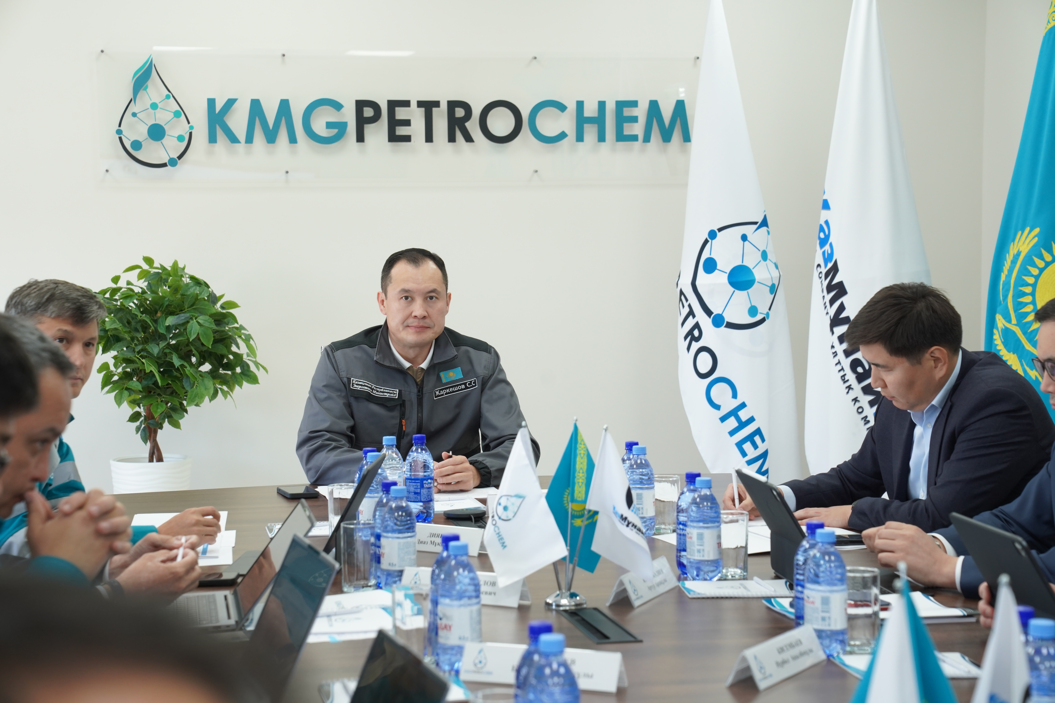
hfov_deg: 28.8
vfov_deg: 19.5
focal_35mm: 70
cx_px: 528
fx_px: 2051
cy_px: 352
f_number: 5.6
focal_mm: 70
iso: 1250
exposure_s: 1/125
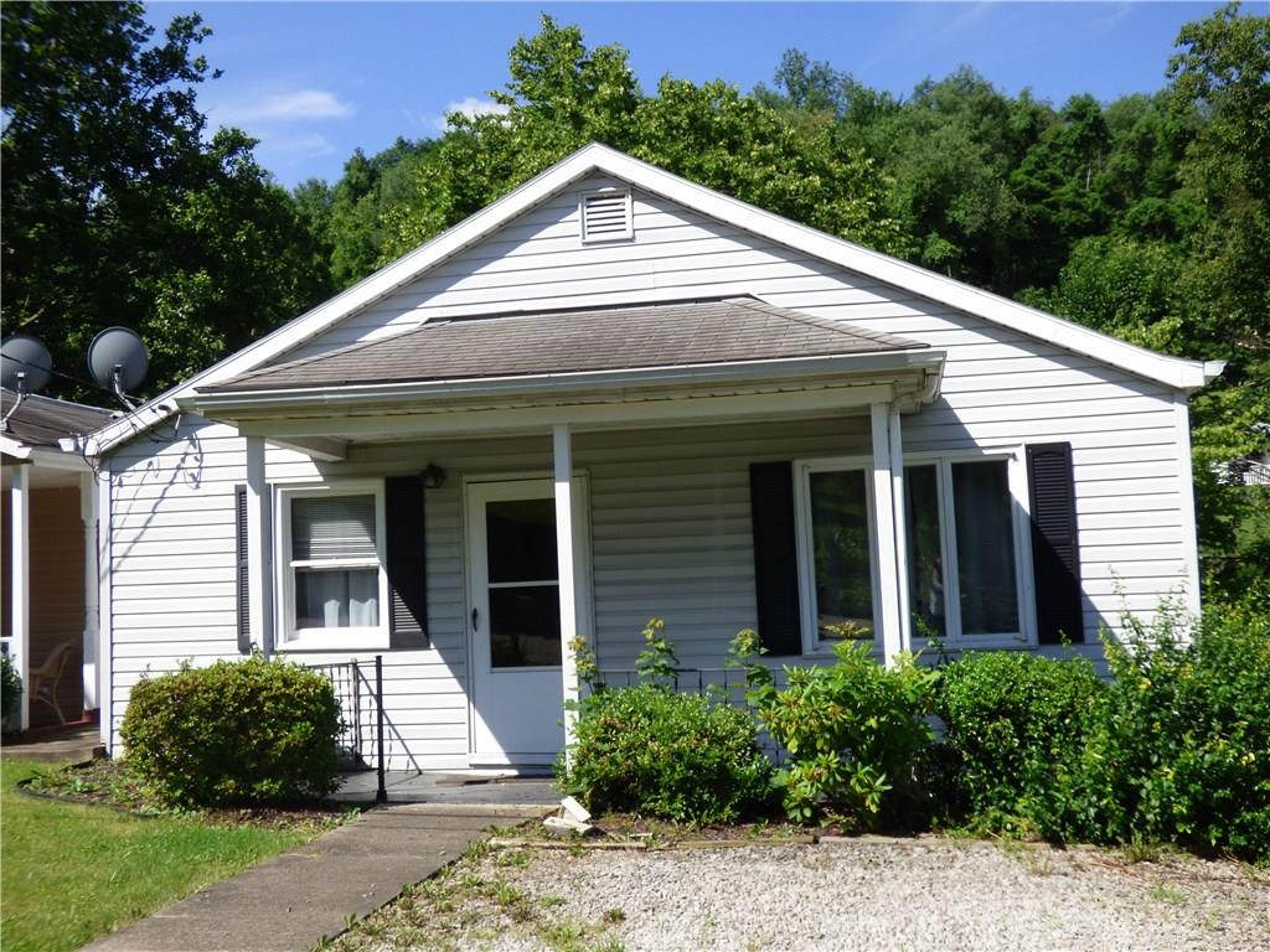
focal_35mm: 37
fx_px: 1357
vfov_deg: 38.7
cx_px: 635
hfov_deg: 50.1
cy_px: 476
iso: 100
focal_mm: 6.47
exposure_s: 1/1000
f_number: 3.5
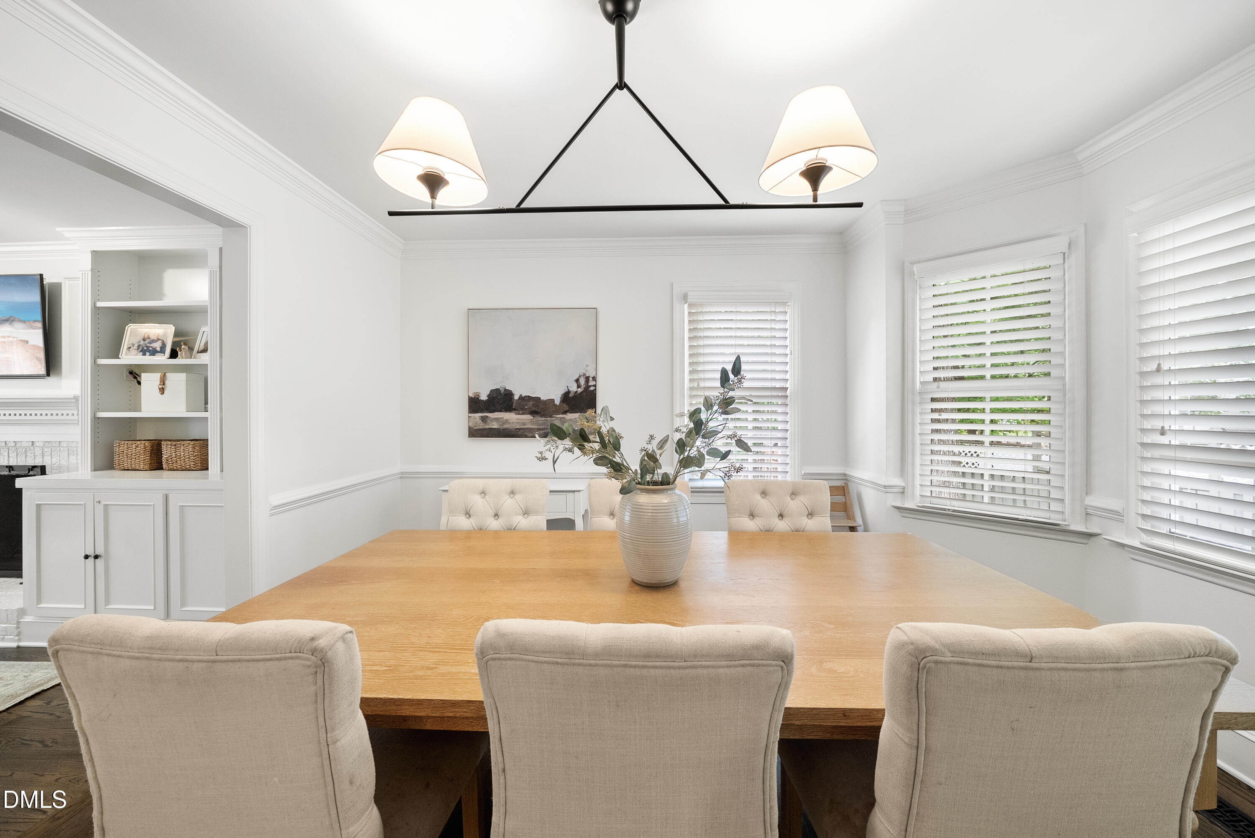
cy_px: 419
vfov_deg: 90.1
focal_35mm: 12
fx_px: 418
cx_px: 628
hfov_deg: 112.6
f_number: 7.1
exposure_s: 1/8
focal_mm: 12
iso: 800
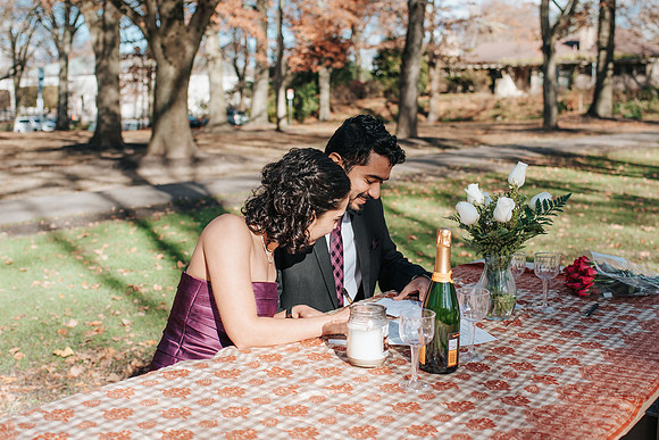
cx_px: 351
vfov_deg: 28.0
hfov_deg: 40.9
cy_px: 225
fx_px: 883
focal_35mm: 48
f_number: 3.2
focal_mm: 35
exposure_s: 1/640
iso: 100
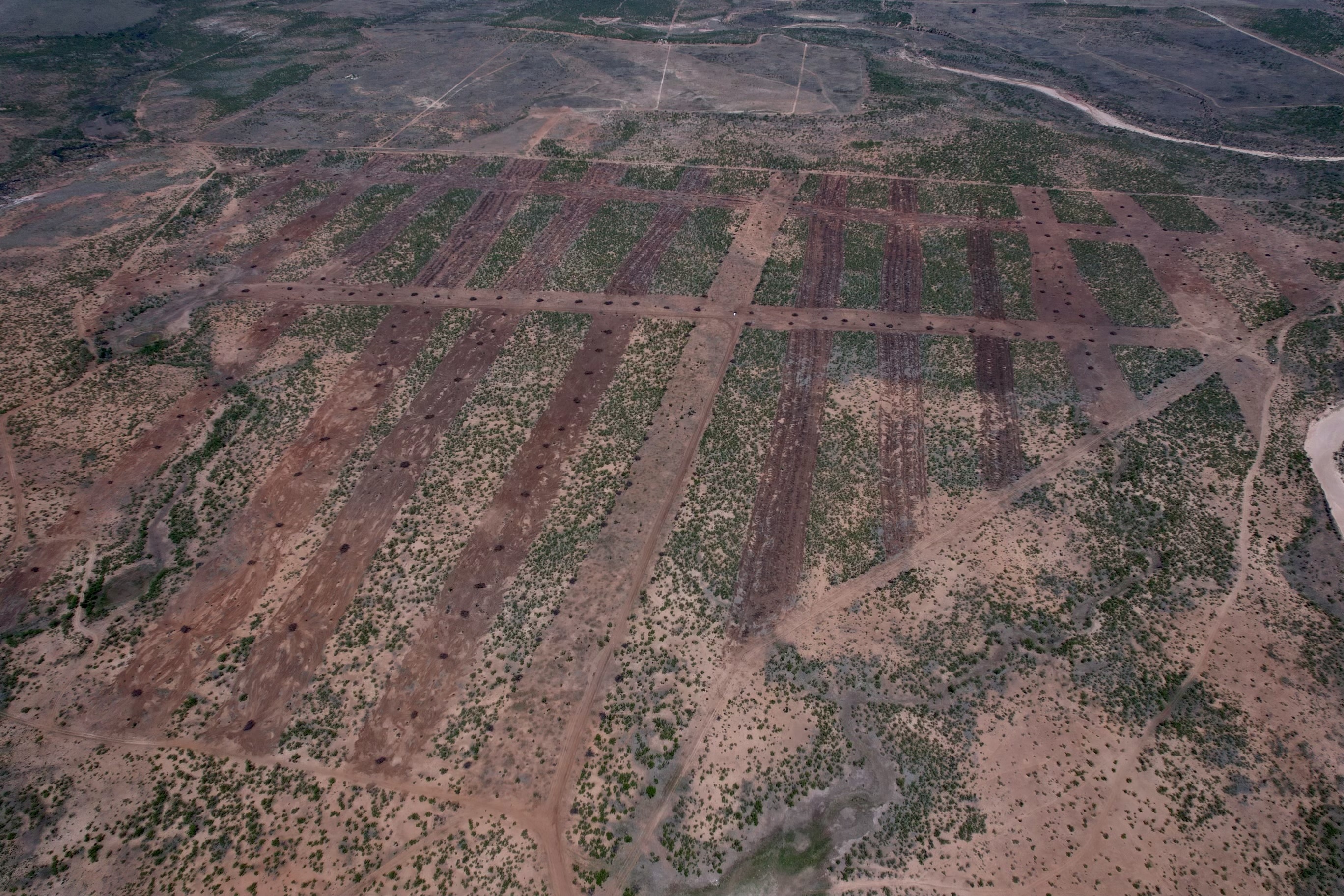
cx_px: 672
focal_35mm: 22
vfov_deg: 57.2
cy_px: 448
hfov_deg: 78.6
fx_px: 821
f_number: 2.8
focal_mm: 8.38
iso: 100
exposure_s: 1/1000
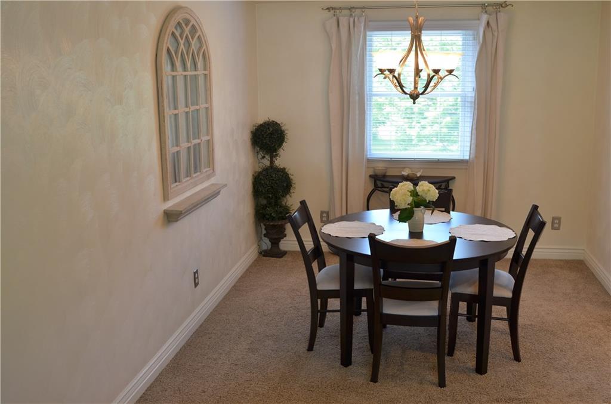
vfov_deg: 36.7
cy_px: 202
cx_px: 306
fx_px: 609
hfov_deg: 53.3
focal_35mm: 36
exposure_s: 1/60
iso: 200
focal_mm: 24
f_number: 2.8
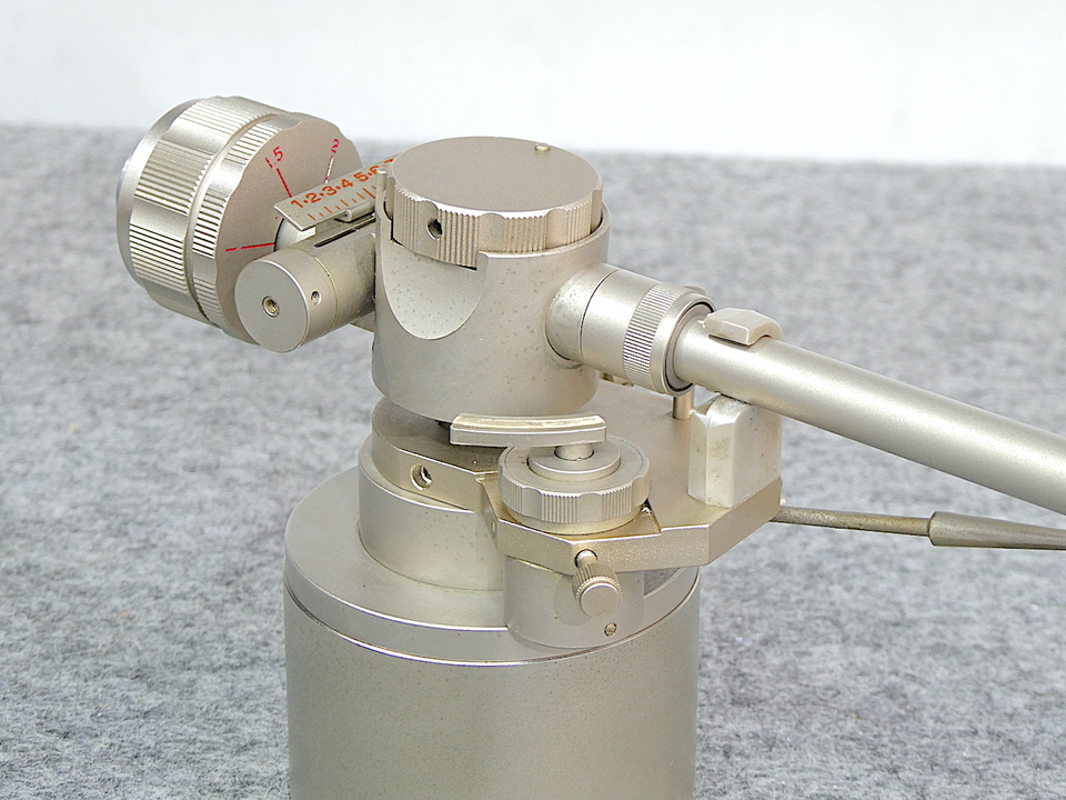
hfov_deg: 23.3
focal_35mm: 84
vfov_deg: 17.6
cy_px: 400
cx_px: 533
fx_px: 2587
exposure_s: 1/5
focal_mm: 15
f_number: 4.8
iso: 200
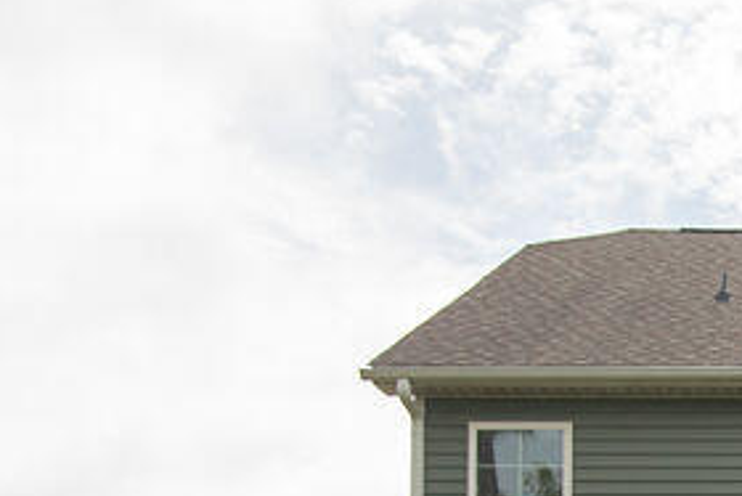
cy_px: 847
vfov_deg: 14.6
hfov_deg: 20.6
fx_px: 1732
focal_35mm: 84
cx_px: 1116
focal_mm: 23
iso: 320
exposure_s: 1/1000
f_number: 7.1
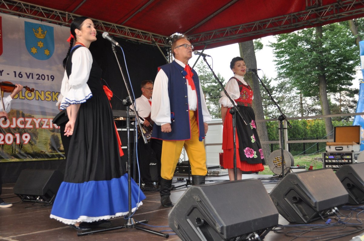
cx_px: 182
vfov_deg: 31.8
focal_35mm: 42
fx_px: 424
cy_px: 120
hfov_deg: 46.5
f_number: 4.5
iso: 560
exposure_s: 1/125
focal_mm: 28
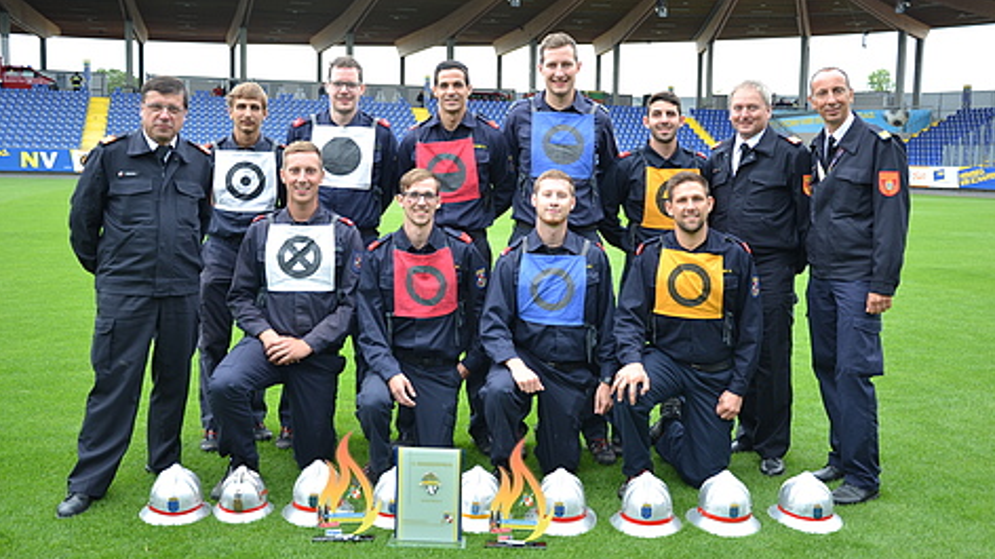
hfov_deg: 52.8
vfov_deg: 31.1
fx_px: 1002
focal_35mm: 38
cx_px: 499
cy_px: 244
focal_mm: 24
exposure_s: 1/80
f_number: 4.5
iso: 100
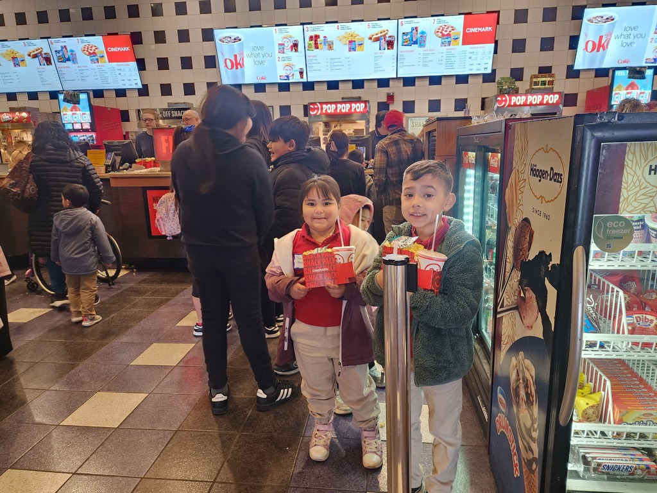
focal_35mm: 23
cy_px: 246
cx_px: 328
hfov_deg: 73.9
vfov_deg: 58.9
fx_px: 437
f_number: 1.8
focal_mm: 6.4
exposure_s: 1/30
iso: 640
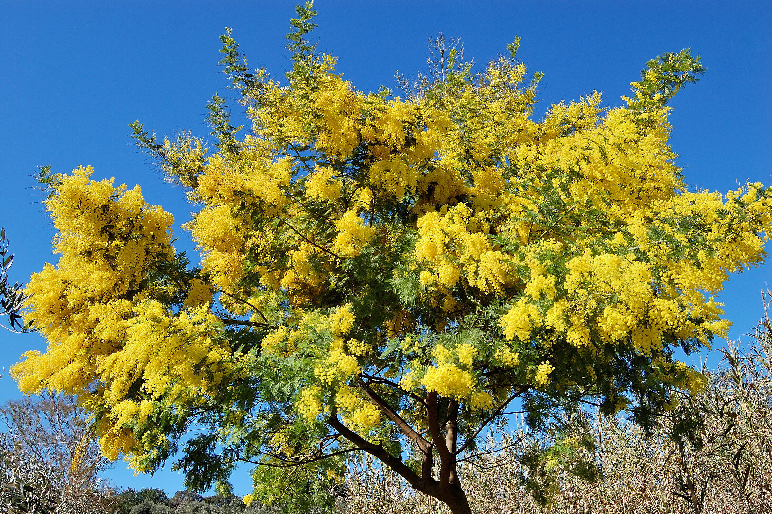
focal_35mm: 34
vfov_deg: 38.3
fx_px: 739
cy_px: 257
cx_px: 386
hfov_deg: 55.1
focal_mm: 23
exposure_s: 1/320
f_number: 9
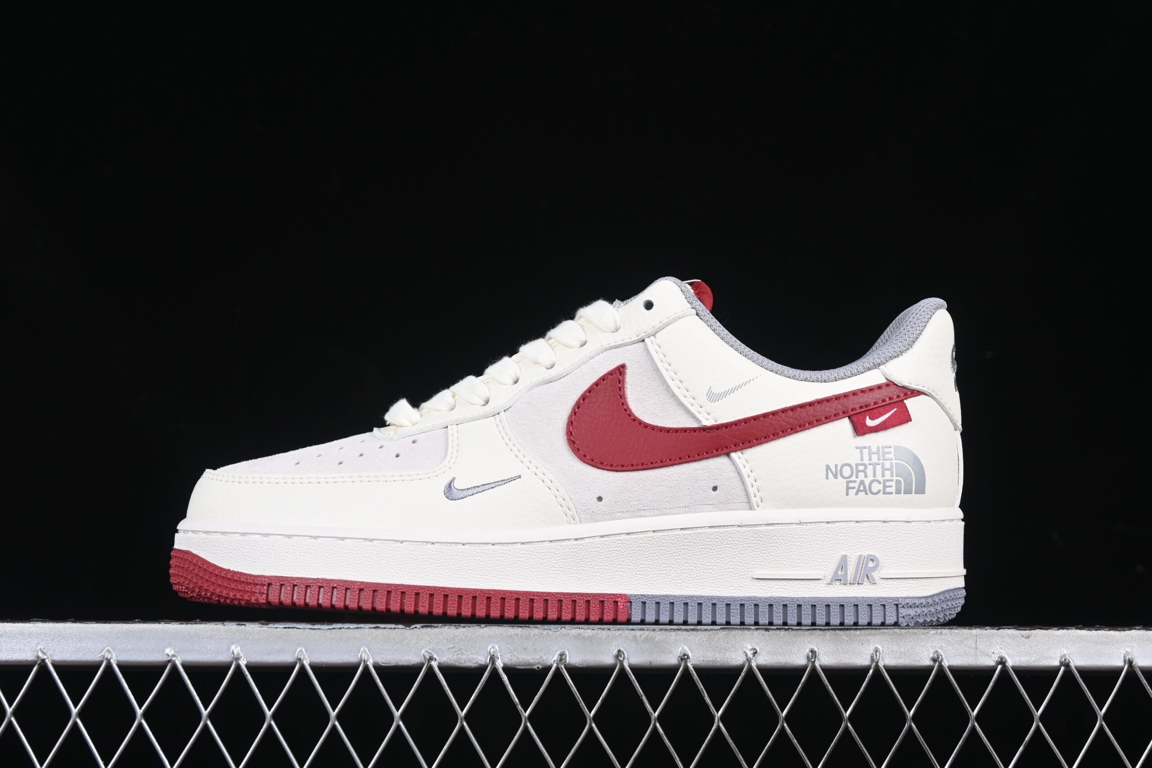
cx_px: 576
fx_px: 2400
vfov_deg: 18.2
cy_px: 384
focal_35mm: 75
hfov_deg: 27.0
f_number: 8
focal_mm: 50
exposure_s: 1/80
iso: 160
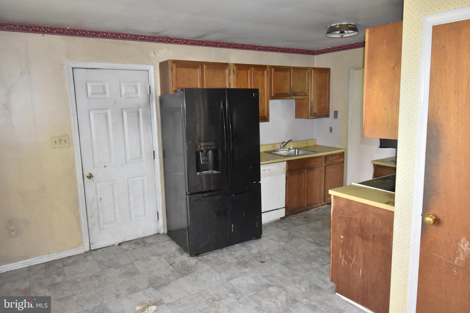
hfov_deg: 70.4
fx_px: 333
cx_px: 235
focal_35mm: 26
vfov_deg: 50.4
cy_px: 156
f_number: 5.3
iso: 1250
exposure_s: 1/125
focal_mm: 17
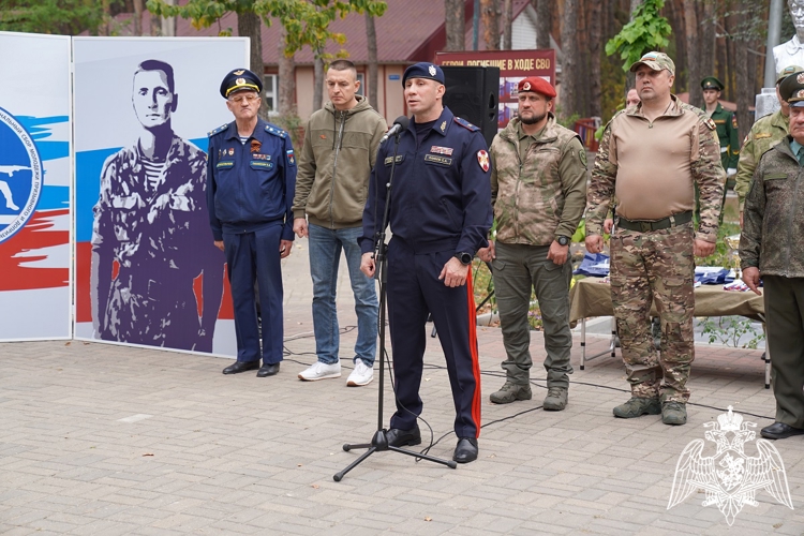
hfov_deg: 29.7
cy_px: 268
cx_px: 402
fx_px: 1519
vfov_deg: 20.0
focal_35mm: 68
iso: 100
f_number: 4
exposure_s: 1/160
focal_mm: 68
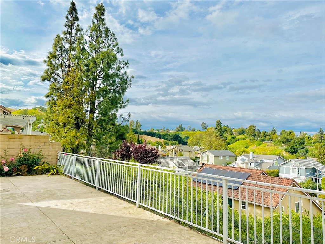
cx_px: 162
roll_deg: -0.9
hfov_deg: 71.6
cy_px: 122
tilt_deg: +5.8
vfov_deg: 56.8
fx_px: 225
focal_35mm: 24
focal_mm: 6.86
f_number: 1.78
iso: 80
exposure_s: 1/7576
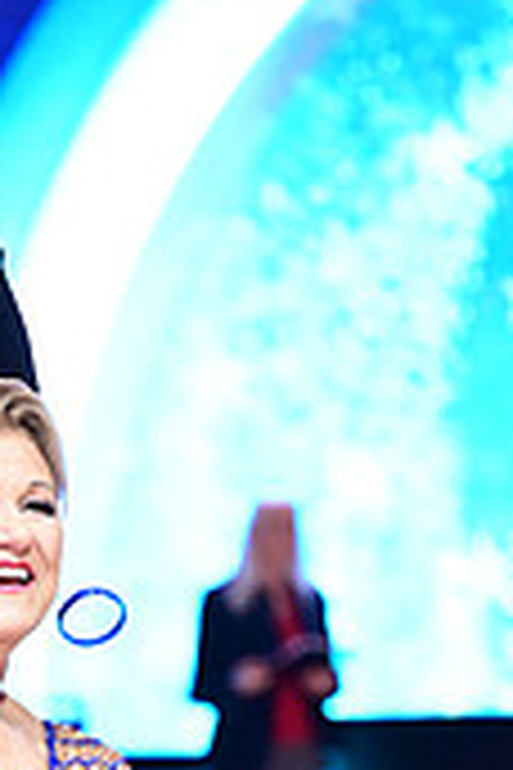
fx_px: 6006
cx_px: -135
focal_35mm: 281
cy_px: 1238
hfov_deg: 4.9
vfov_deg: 7.2
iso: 1250
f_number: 2.8
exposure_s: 1/250
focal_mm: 83
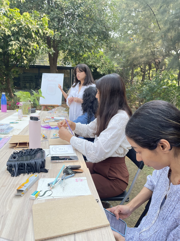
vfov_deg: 69.4
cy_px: 120
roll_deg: -2.4
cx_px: 90
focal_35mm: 25
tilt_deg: -10.6
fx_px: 173
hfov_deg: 54.9
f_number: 1.6
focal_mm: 5.1
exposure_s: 1/713
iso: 32
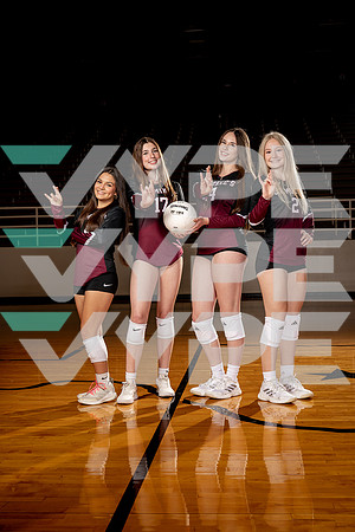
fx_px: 725
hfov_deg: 27.5
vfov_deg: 40.3
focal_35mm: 49
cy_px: 266
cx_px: 178
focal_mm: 49
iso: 100
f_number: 5.6
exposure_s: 1/250
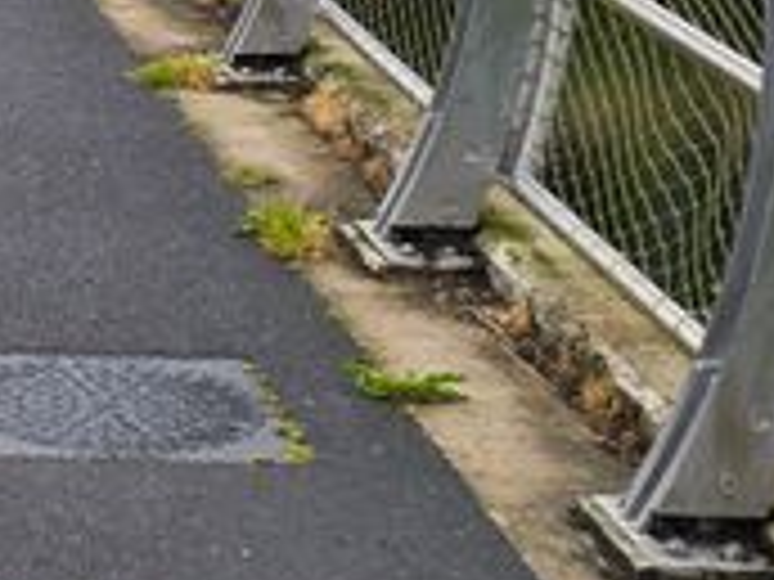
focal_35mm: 134
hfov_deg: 12.5
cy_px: -117
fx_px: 2996
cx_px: -891
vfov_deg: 10.9
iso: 16
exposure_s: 1/180
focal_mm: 6.3
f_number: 1.7
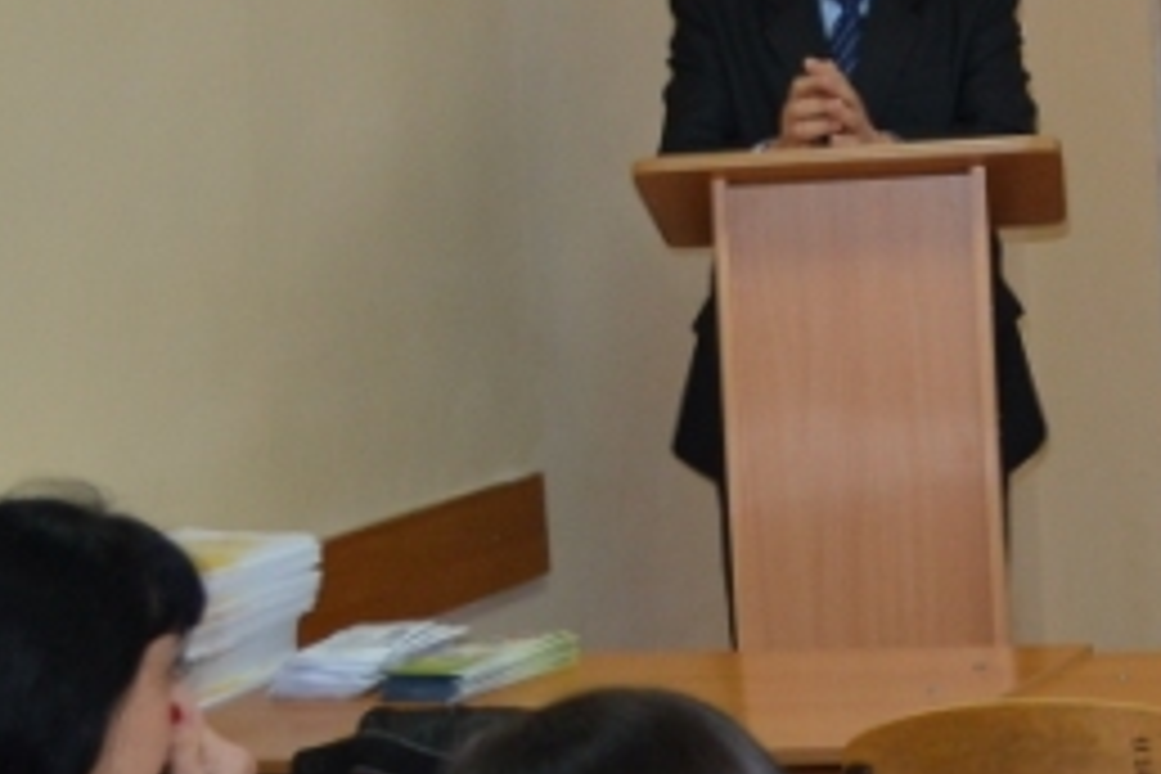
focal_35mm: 131
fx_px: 4224
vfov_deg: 10.4
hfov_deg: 14.0
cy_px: -65
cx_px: 2066
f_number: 4
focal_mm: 22
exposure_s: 1/60
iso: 560
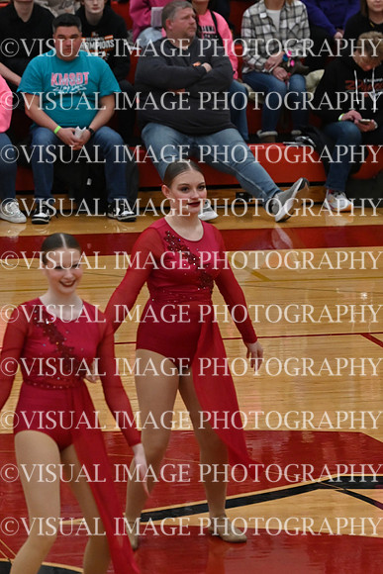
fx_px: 4306
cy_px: 287
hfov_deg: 5.1
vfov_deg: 7.6
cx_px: 192
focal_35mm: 270
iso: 5000
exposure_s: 1/400
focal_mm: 180
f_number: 4
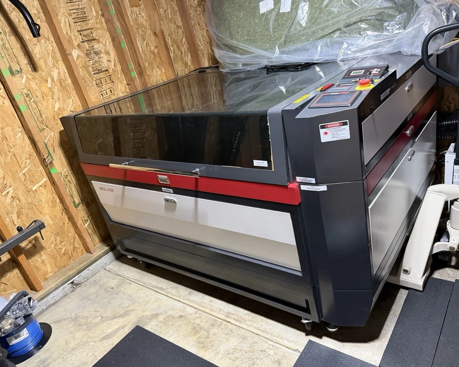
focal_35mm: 26
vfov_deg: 55.0
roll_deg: +13.8
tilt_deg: -25.3
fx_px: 353
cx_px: 249
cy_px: 184
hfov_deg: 65.9
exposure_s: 1/60
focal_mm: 6.76
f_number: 1.78
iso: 640
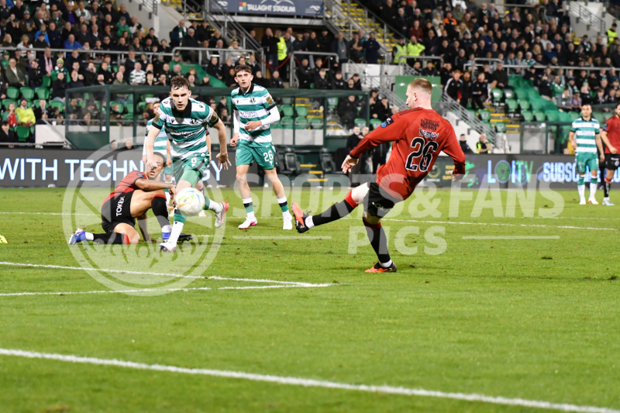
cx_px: 310
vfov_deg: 8.2
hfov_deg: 12.2
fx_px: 2893
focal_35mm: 168
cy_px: 206
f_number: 4
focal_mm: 112
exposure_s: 1/1000
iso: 6400
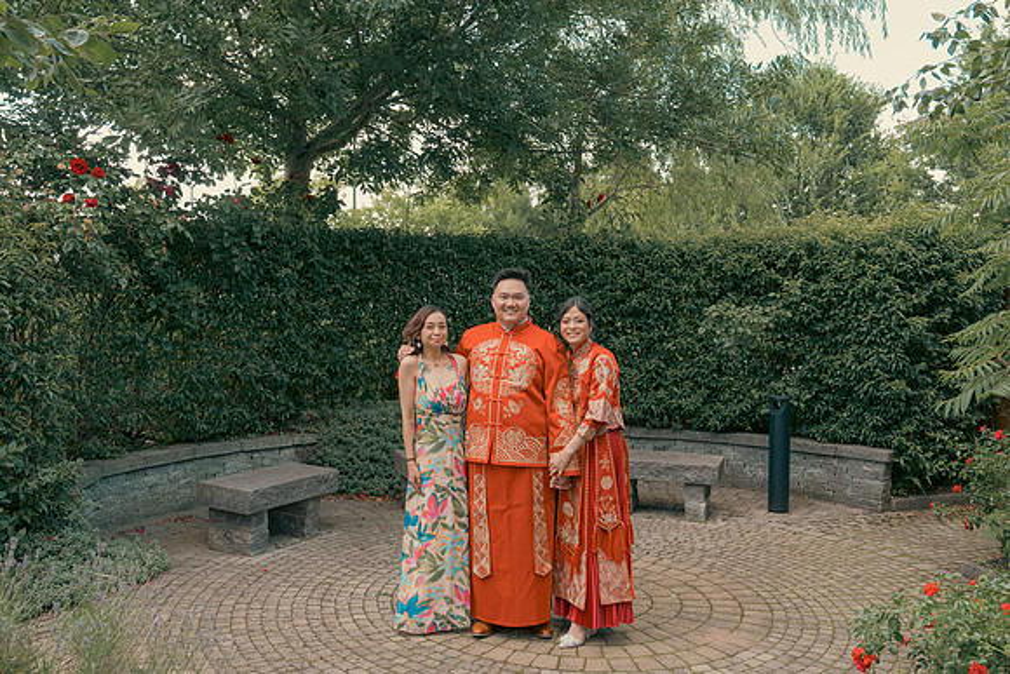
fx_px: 926
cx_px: 505
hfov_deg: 57.2
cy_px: 337
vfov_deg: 40.0
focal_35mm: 33
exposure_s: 1/160
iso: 400
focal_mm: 33
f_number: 5.6
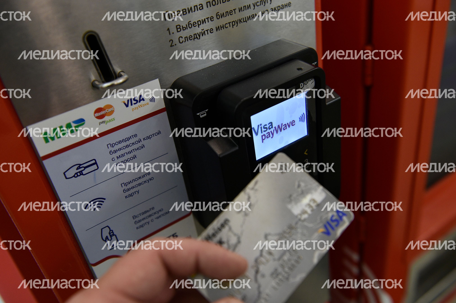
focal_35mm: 34
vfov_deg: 38.8
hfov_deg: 55.8
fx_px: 430
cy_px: 152
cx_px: 228
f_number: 4
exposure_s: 1/160
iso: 2000
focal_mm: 34
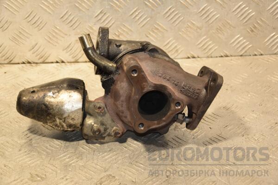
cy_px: 92
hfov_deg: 26.0
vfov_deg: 17.5
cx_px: 139
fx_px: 602
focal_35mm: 78
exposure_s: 1/125
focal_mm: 52
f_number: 5
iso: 800
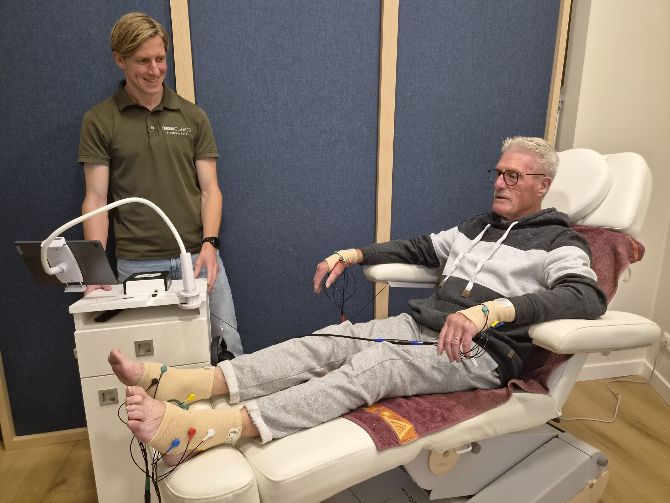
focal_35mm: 23
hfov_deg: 73.9
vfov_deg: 58.9
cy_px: 252
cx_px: 335
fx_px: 445
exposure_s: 1/100
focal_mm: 5.4
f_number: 1.8
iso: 640
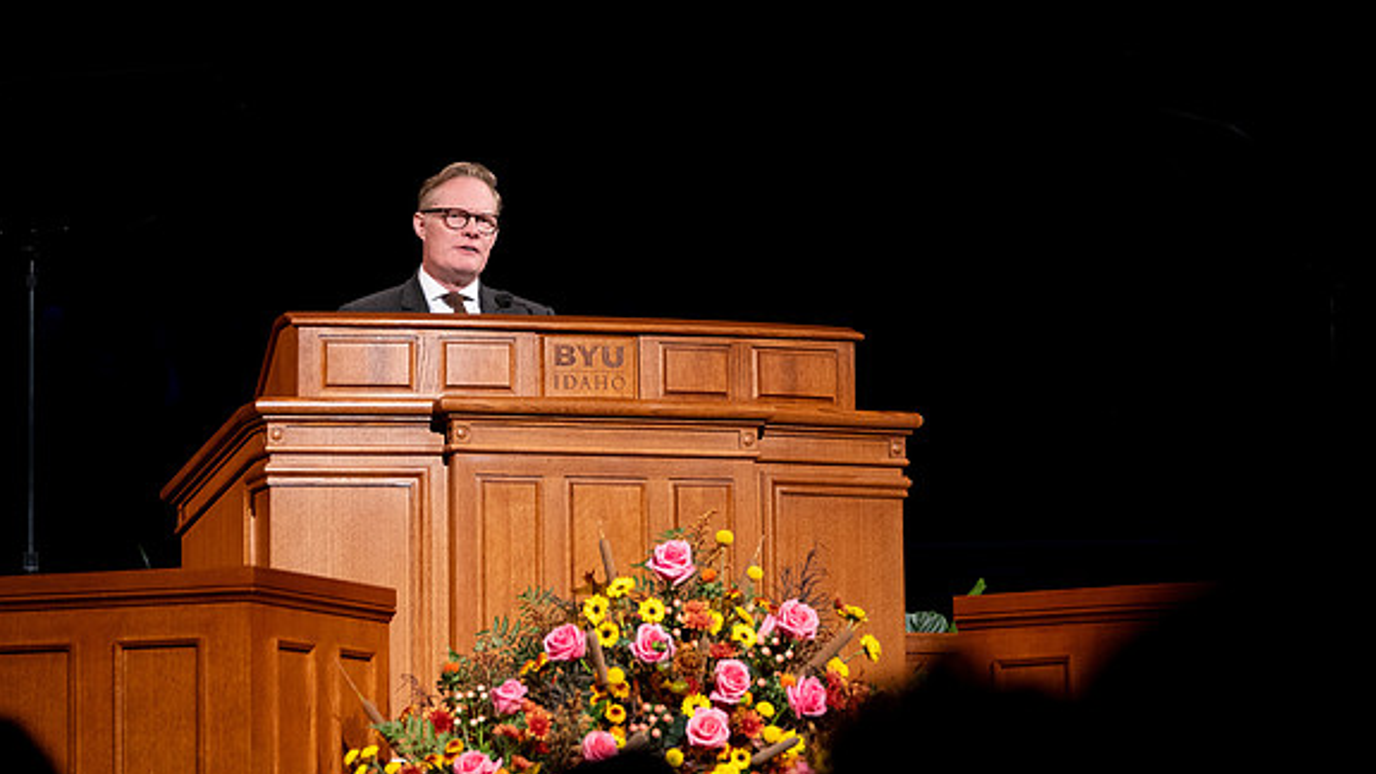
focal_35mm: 156
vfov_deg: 7.8
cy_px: 268
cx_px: 492
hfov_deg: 13.8
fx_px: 5692
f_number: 3.5
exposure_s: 1/250
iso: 2000
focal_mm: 110
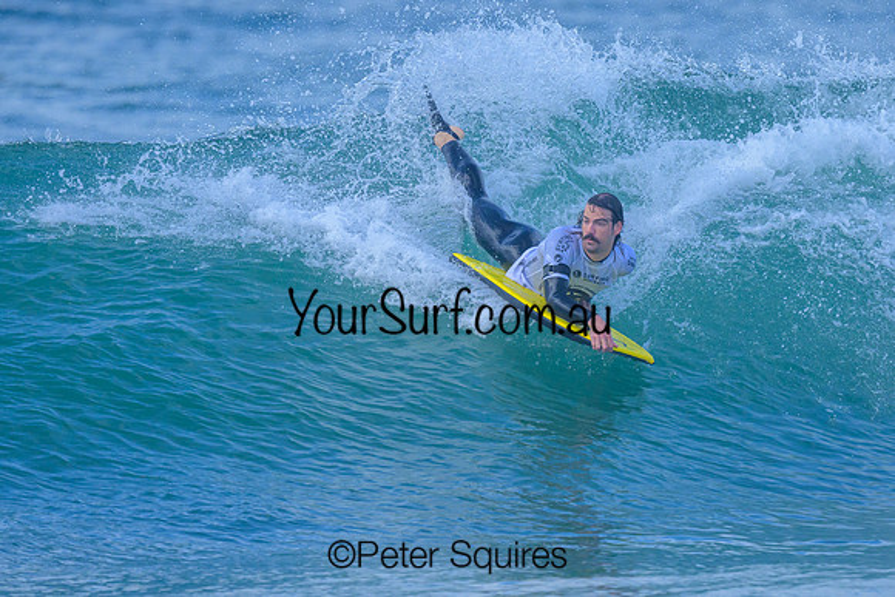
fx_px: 27715
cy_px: 332
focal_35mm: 1115
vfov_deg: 1.2
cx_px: 504
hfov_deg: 1.9
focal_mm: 800
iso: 900
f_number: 6.3
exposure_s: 1/2000
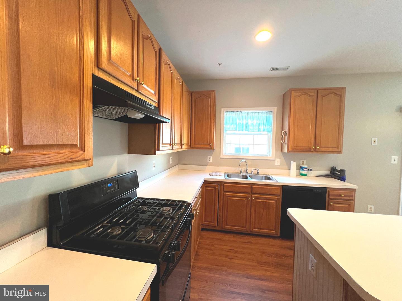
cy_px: 150
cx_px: 201
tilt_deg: -2.7
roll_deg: -1.2
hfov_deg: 106.2
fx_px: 151
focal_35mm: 13
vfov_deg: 89.9
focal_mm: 1.57
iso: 160
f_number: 1.8
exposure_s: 1/60
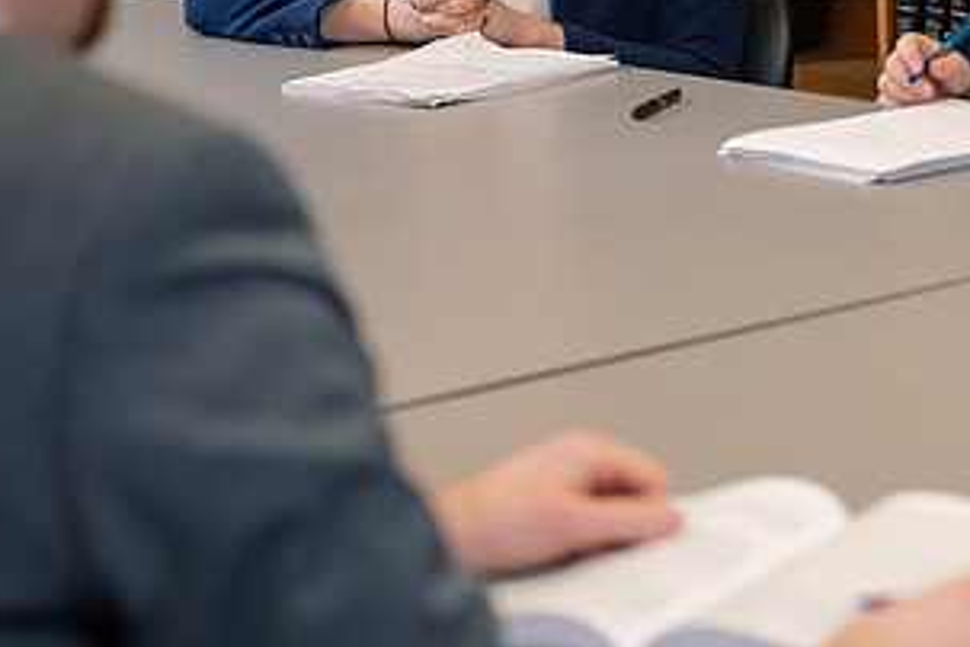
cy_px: 40
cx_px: 570
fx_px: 3610
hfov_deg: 15.3
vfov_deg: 10.2
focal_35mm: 134
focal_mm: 70
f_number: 4
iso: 1250
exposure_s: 1/125
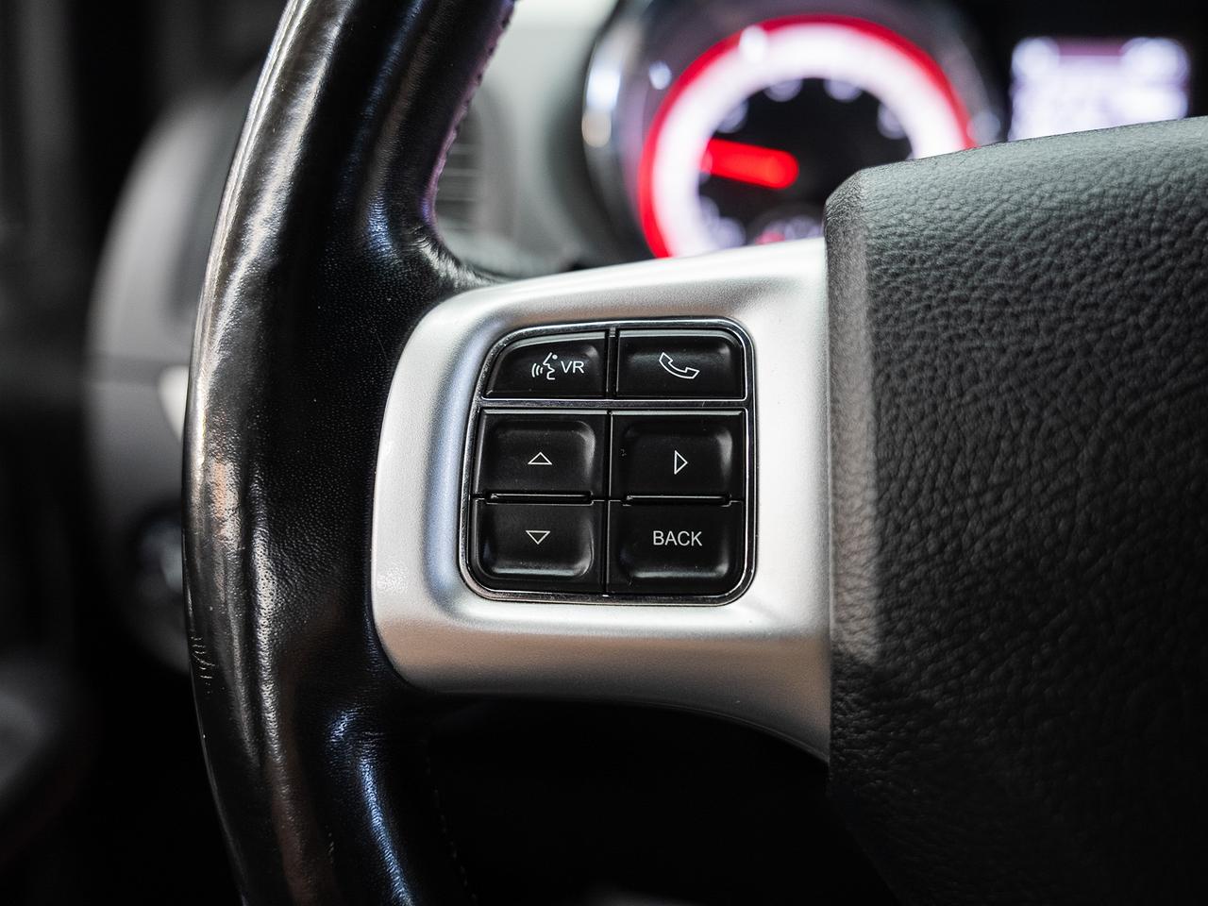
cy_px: 453
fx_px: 1163
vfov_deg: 42.6
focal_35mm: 33
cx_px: 604
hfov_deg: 54.9
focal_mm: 30.8
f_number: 3.5
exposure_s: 1/40
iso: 1000
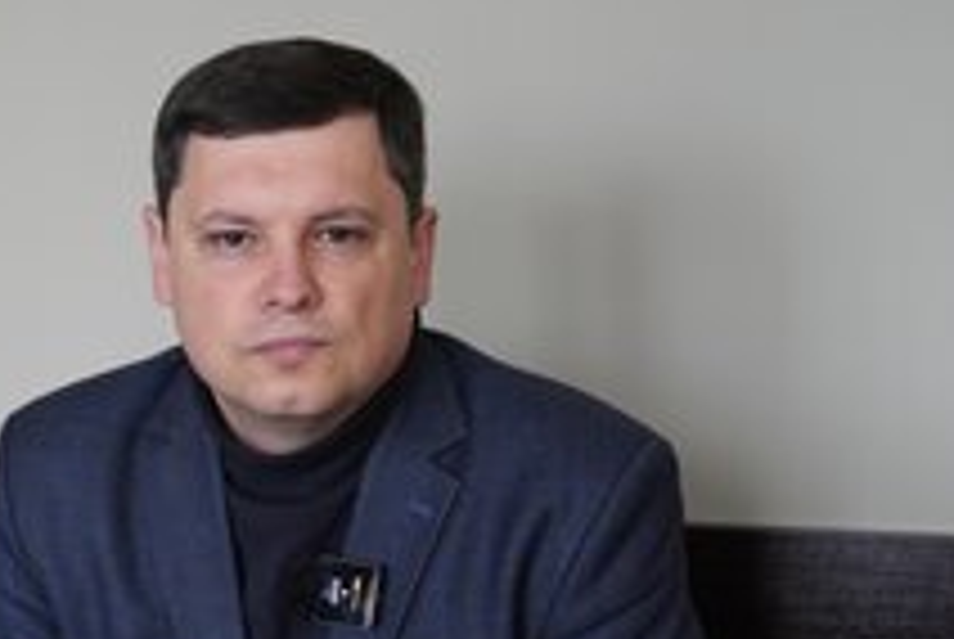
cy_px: 506
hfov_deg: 24.6
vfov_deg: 16.8
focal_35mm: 81
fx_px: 2149
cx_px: 189
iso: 1000
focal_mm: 43
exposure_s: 1/160
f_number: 4
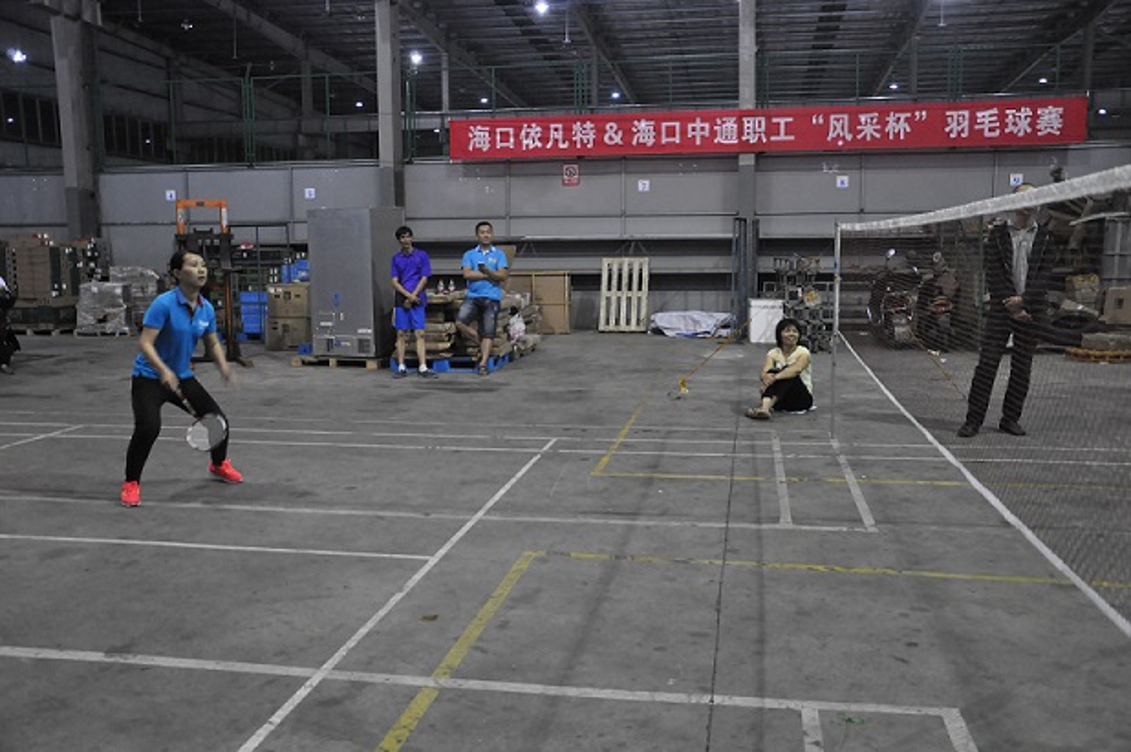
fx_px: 1036
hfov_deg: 57.3
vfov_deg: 39.9
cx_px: 566
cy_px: 376
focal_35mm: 33
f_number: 3.8
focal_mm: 22
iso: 1600
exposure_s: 1/25
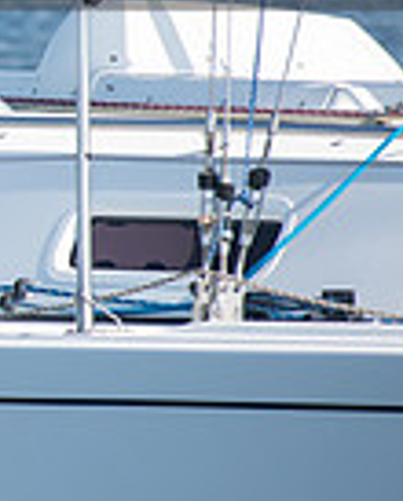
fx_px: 12615
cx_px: -608
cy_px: 90
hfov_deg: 1.8
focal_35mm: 848
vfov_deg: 2.3
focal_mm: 140
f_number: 5.6
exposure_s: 1/500
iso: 100
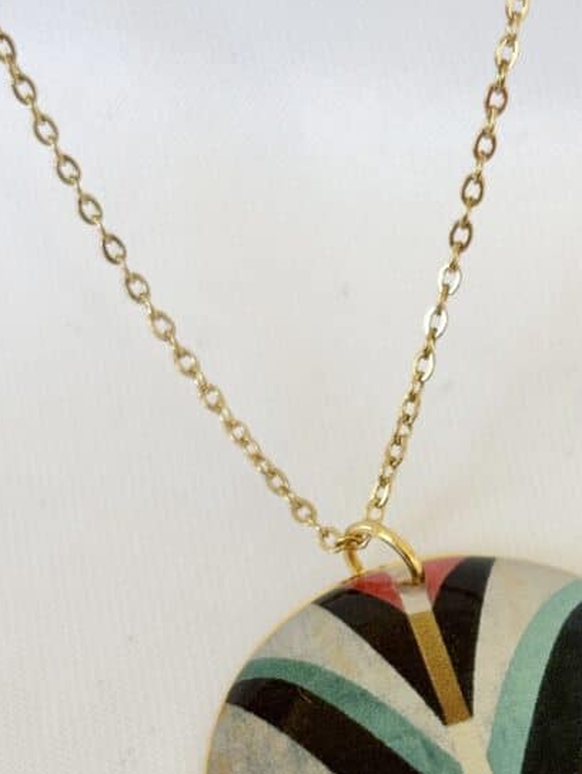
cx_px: 494
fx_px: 2194
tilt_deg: -53.5
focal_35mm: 98
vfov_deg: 19.9
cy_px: 566
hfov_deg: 15.0
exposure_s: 1/325
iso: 40
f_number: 1.6
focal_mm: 5.96
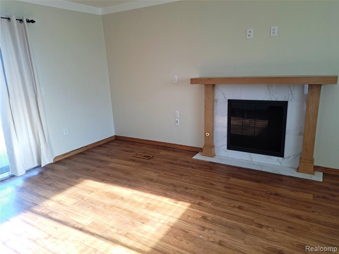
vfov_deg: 56.8
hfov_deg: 71.6
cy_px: 127
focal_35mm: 24
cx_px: 170
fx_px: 235
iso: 80
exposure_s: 1/60
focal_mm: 5.23
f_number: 1.8
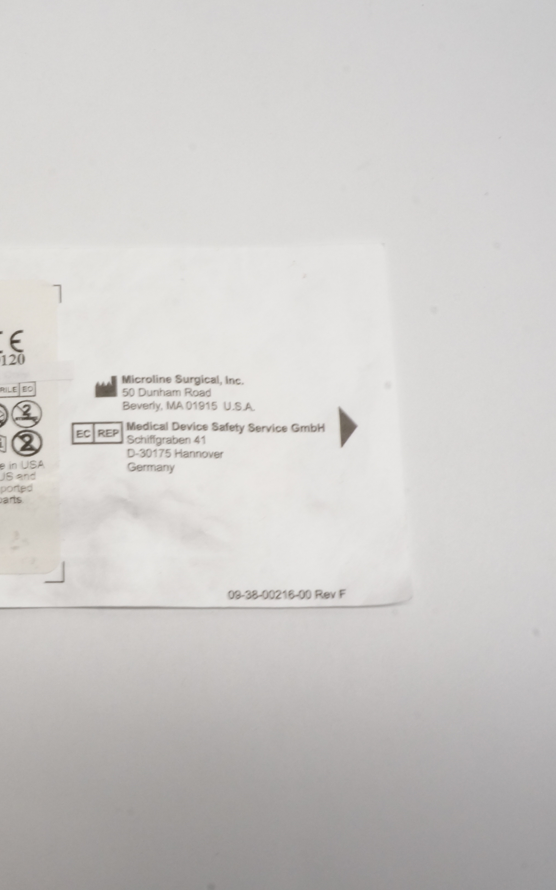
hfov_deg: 24.2
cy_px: 445
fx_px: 1236
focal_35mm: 51
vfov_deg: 39.6
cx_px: 2
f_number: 25
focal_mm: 22
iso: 800
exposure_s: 1/10
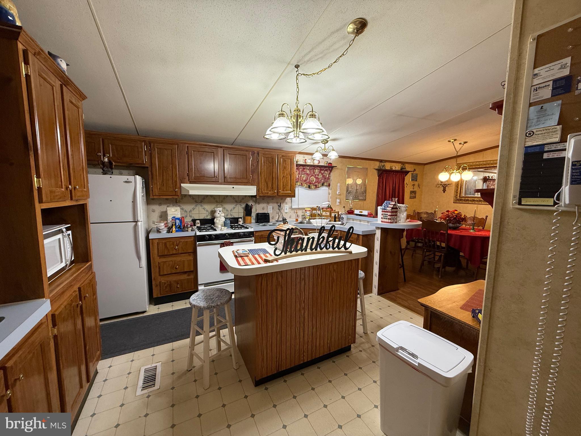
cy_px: 218
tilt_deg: -5.4
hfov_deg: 102.1
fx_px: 235
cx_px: 290
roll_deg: -0.7
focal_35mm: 14
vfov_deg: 85.7
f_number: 2.2
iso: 200
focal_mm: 2.22
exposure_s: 1/60
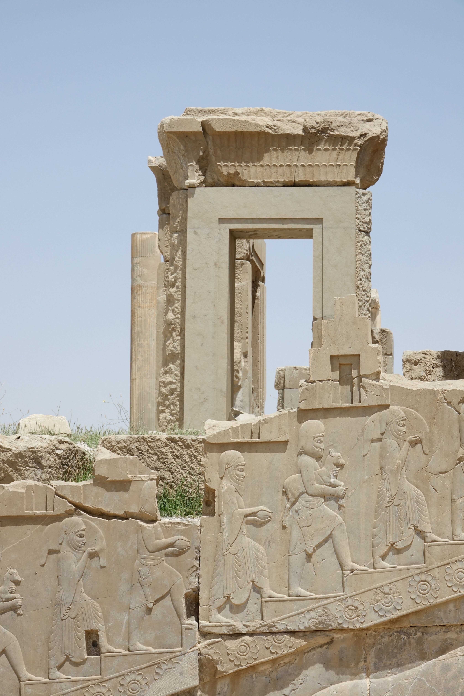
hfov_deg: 13.7
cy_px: 348
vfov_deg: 20.4
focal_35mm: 100
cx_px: 232
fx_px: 1933
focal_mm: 36.72
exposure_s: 1/200
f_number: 8
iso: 100
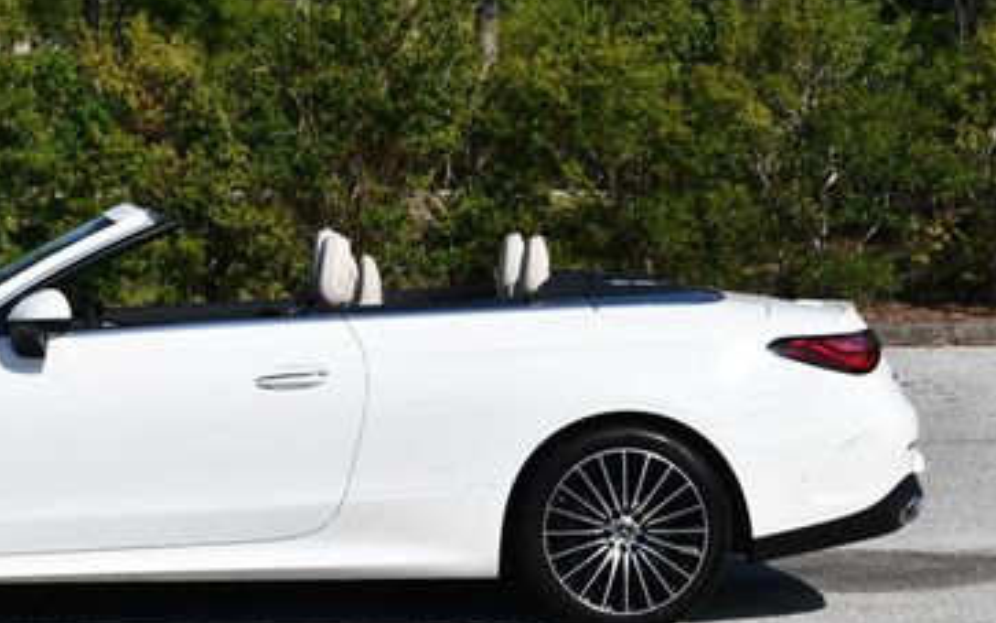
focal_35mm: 115
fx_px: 3122
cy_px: 170
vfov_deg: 11.4
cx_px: 165
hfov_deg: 17.9
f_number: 9
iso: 100
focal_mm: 32
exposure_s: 1/320
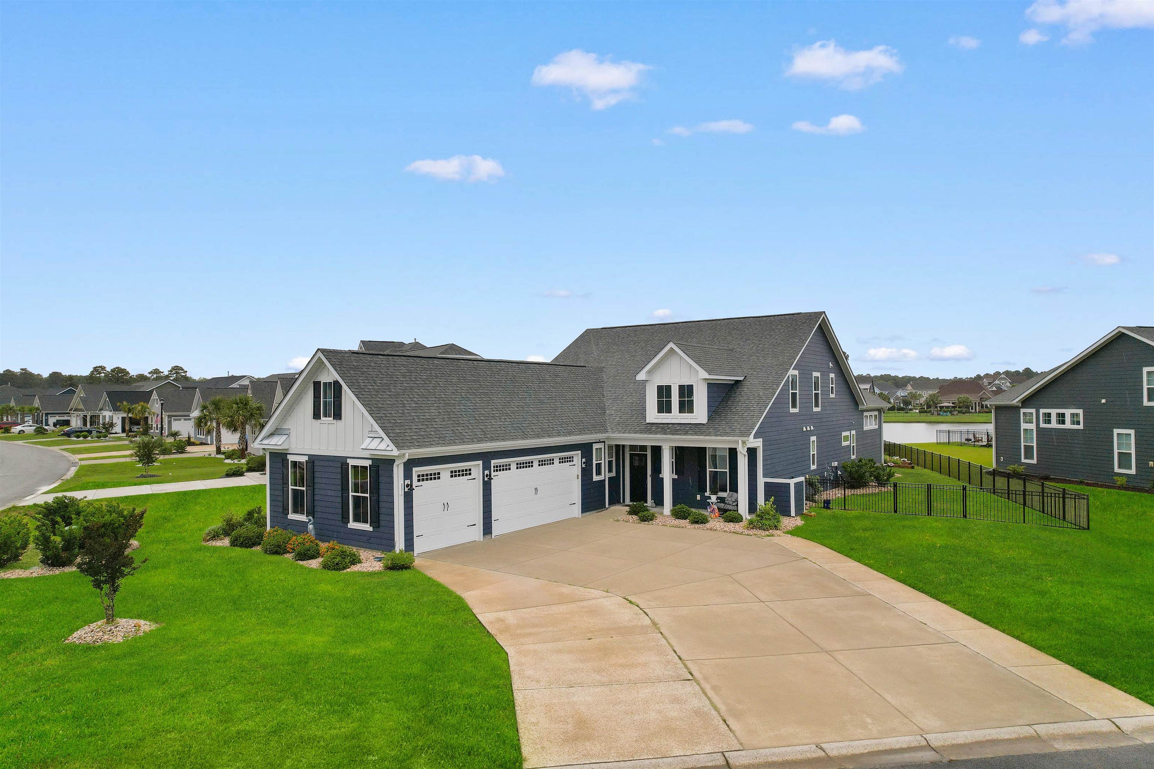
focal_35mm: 22
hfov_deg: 78.6
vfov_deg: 57.2
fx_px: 705
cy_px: 384
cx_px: 577
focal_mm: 8.38
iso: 100
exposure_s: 1/250
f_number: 2.8
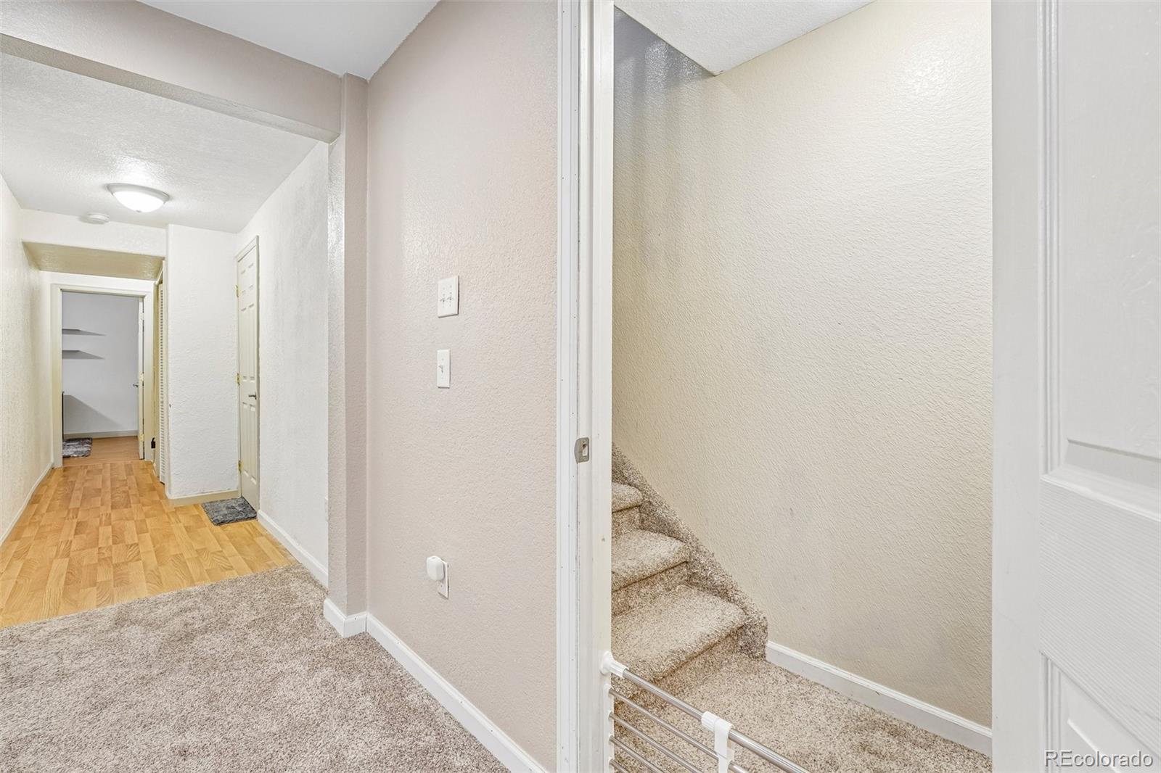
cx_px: 580
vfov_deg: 75.5
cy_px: 386
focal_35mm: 16
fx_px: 500
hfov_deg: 98.6
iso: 400
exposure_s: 1/8
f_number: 8
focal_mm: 15.5
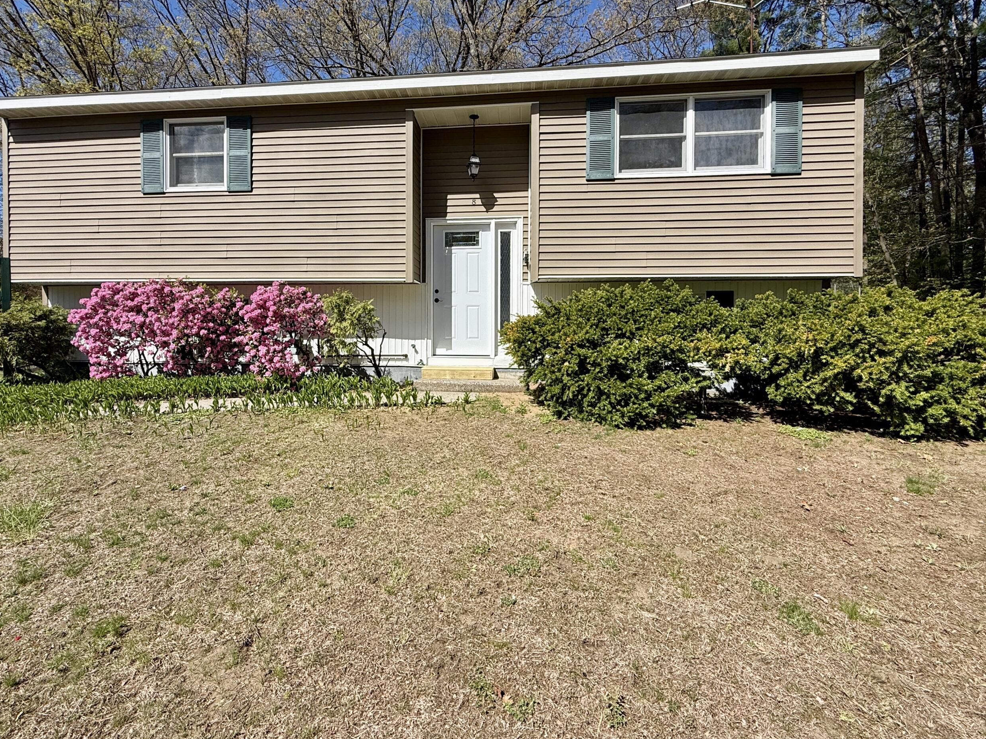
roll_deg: -0.4
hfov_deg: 91.0
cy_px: 336
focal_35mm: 17
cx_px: 467
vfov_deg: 74.6
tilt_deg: -0.2
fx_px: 484
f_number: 2.2
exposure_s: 1/2320
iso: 50
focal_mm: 2.22
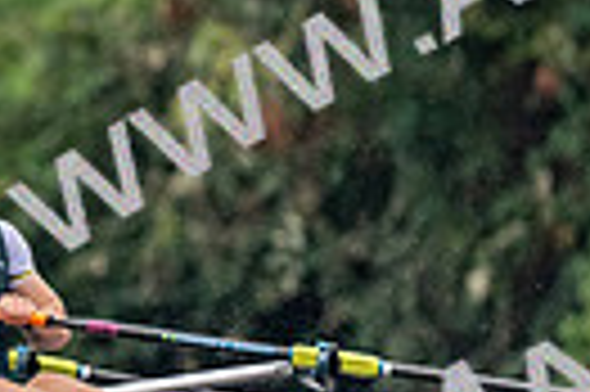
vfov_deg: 0.5
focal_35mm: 2655
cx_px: -320
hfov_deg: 0.8
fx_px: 43458
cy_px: 327
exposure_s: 1/2500
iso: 2500
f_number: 4
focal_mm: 600
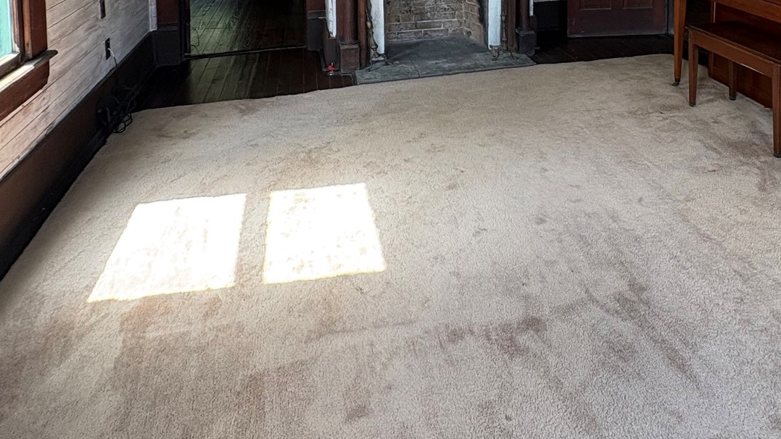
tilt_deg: -2.7
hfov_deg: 64.6
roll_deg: -0.9
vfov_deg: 33.0
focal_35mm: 29
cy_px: -87
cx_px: 512
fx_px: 601
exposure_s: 1/99
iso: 125
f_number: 2.2
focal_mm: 2.22
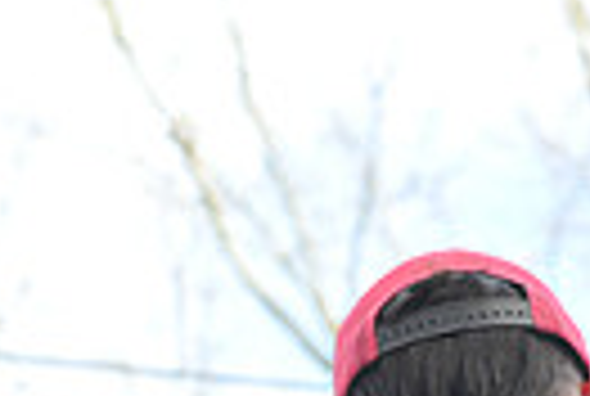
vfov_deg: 2.8
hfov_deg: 4.1
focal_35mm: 494
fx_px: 8115
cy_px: 544
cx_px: -712
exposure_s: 1/80
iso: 250
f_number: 9
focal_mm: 112
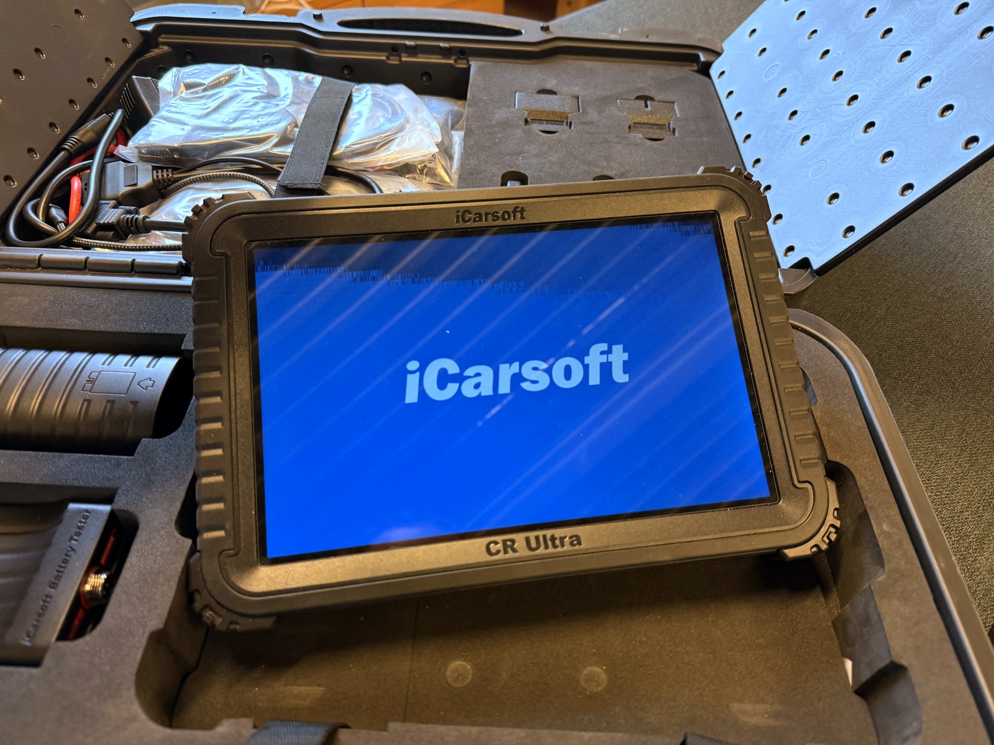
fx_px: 689
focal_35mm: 24
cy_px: 372
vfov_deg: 56.8
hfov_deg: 71.6
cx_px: 497
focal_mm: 6.76
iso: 200
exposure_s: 1/100
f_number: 1.78
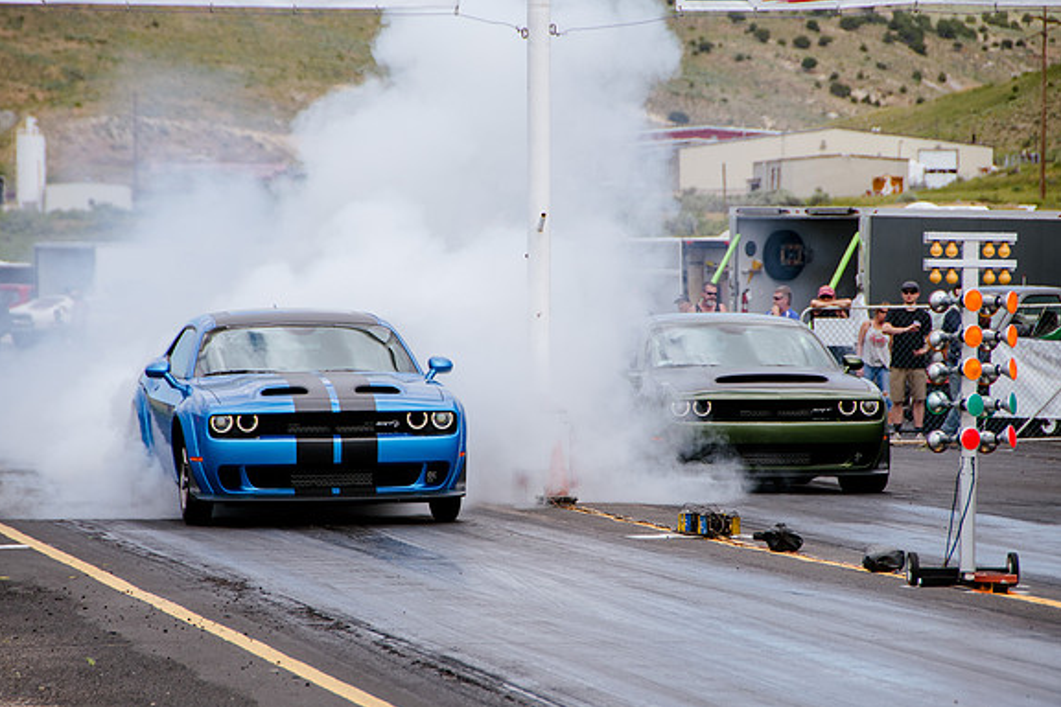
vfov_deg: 5.3
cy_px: 354
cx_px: 529
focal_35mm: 257
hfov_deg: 8.0
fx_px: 7574
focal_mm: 170
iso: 200
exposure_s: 1/320
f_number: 7.1
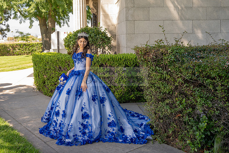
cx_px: 104
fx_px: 252
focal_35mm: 40
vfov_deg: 33.6
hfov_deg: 48.8
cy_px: 61
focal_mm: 32.2
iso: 64
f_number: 4.5
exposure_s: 1/125
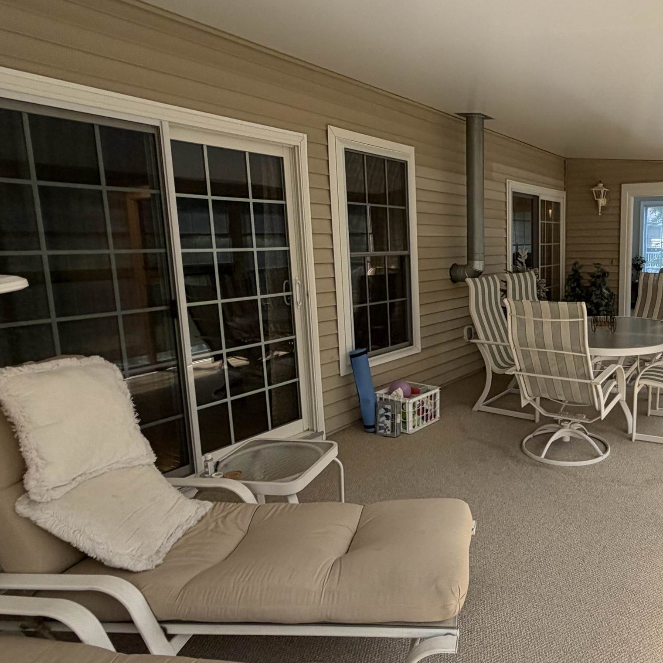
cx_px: 512
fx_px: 542
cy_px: 323
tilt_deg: -8.1
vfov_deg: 62.9
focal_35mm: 25
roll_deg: +0.3
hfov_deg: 59.0
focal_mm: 2.22
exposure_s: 1/121
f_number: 2.2
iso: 125
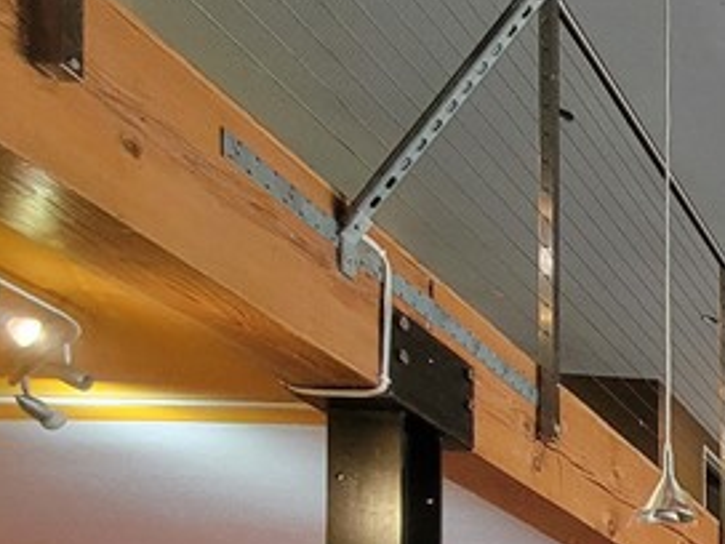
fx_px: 1026
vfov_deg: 23.3
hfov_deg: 24.9
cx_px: 1186
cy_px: 837
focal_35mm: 49
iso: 400
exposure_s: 1/60
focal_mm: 2.2
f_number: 2.2
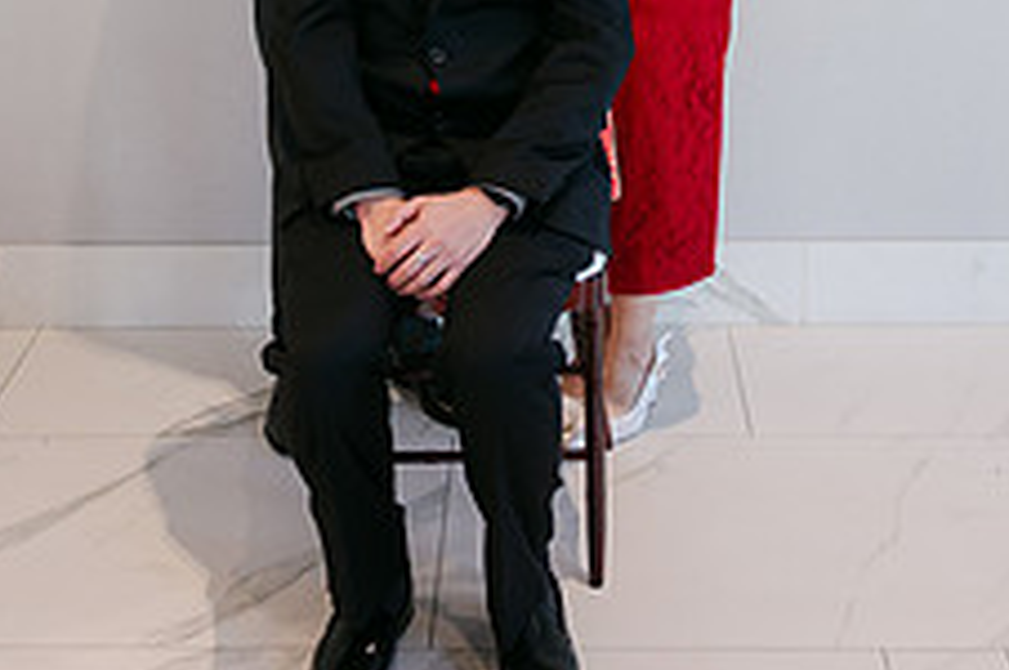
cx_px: 487
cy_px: -71
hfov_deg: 28.1
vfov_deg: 18.2
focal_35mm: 72
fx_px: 2015
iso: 800
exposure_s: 1/100
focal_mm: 28
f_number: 4
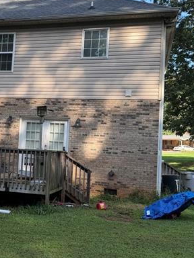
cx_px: 30
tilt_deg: +2.5
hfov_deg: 29.4
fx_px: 359
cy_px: 119
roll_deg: -4.8
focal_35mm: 48
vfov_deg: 39.6
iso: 80
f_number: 1.78
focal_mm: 6.76
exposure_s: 1/1018
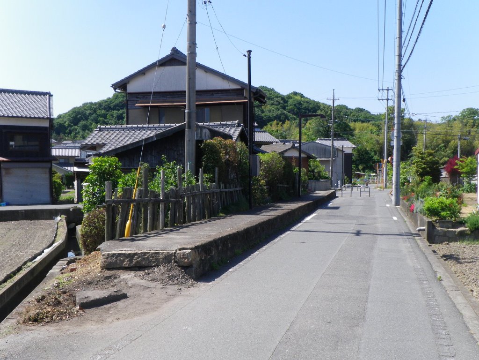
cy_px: 180
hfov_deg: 52.6
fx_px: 484
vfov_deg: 40.7
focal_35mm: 35
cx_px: 240
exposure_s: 1/160
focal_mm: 6.2
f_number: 6.3
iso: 64
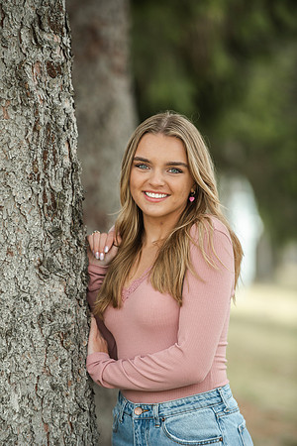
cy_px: 223
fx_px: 2475
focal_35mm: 200
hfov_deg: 6.9
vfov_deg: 10.3
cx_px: 148
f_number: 3.5
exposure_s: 1/80
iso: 800
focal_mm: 200
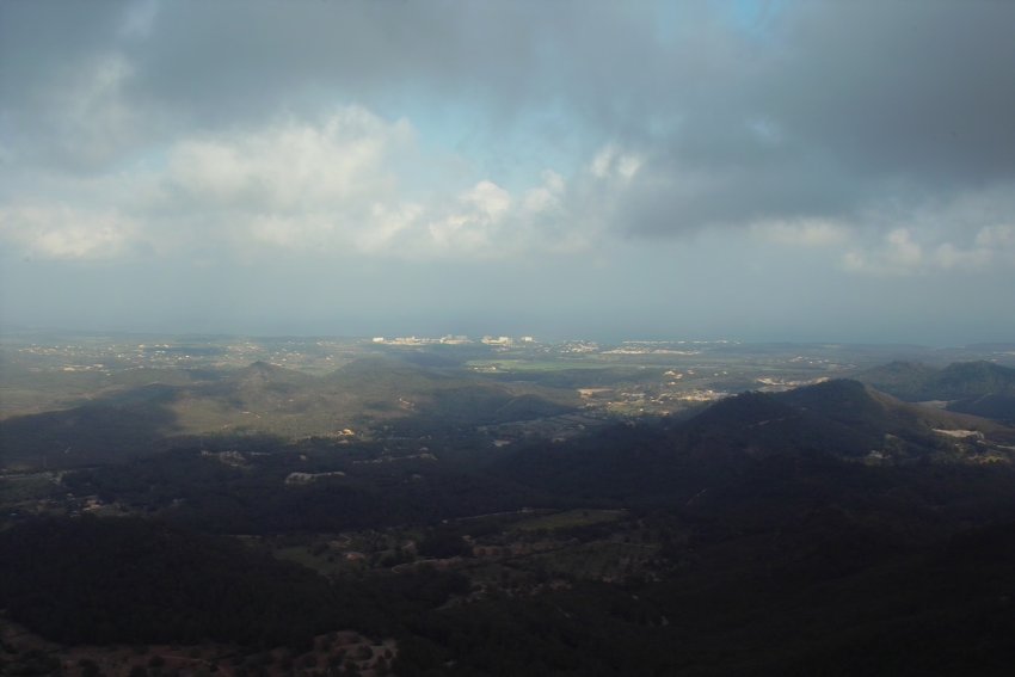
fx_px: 874
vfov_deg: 42.3
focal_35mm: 31
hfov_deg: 60.3
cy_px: 338
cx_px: 508
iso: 200
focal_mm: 18
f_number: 10
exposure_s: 1/250
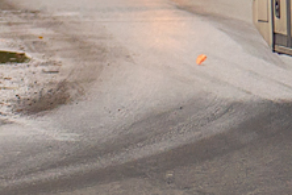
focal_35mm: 514
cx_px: 737
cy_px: -173
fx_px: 4169
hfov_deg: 3.9
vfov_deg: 2.7
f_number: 4
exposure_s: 1/640
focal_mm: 95
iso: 320
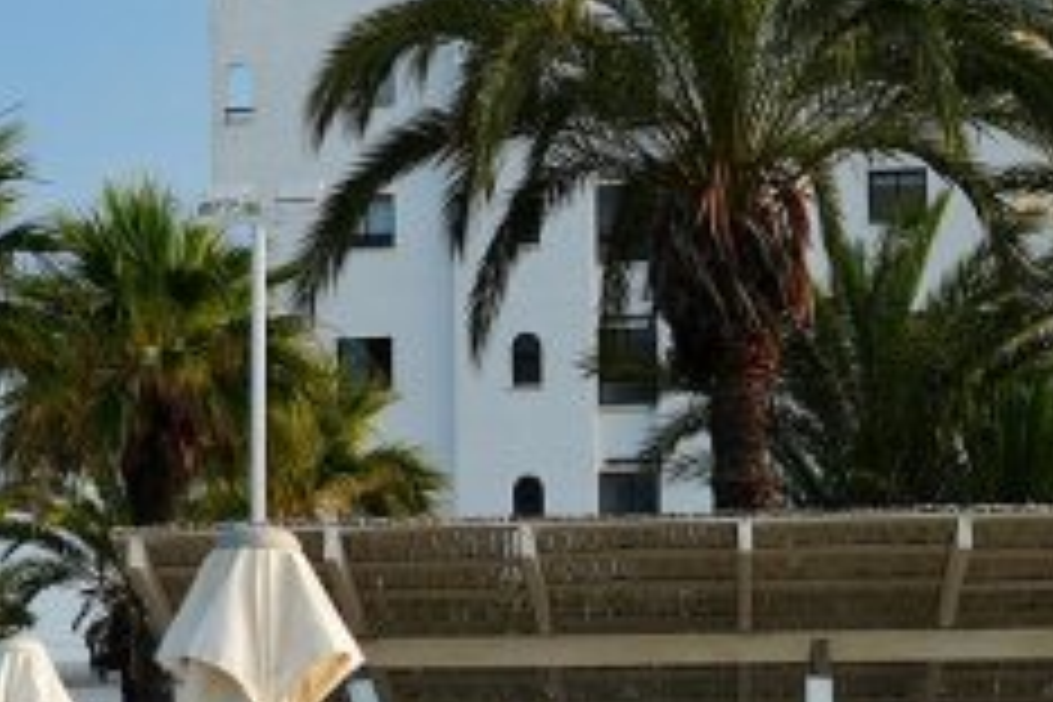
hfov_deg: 14.9
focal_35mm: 137
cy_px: 817
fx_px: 4007
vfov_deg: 9.9
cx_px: 711
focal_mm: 40
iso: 100
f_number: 9
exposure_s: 1/80
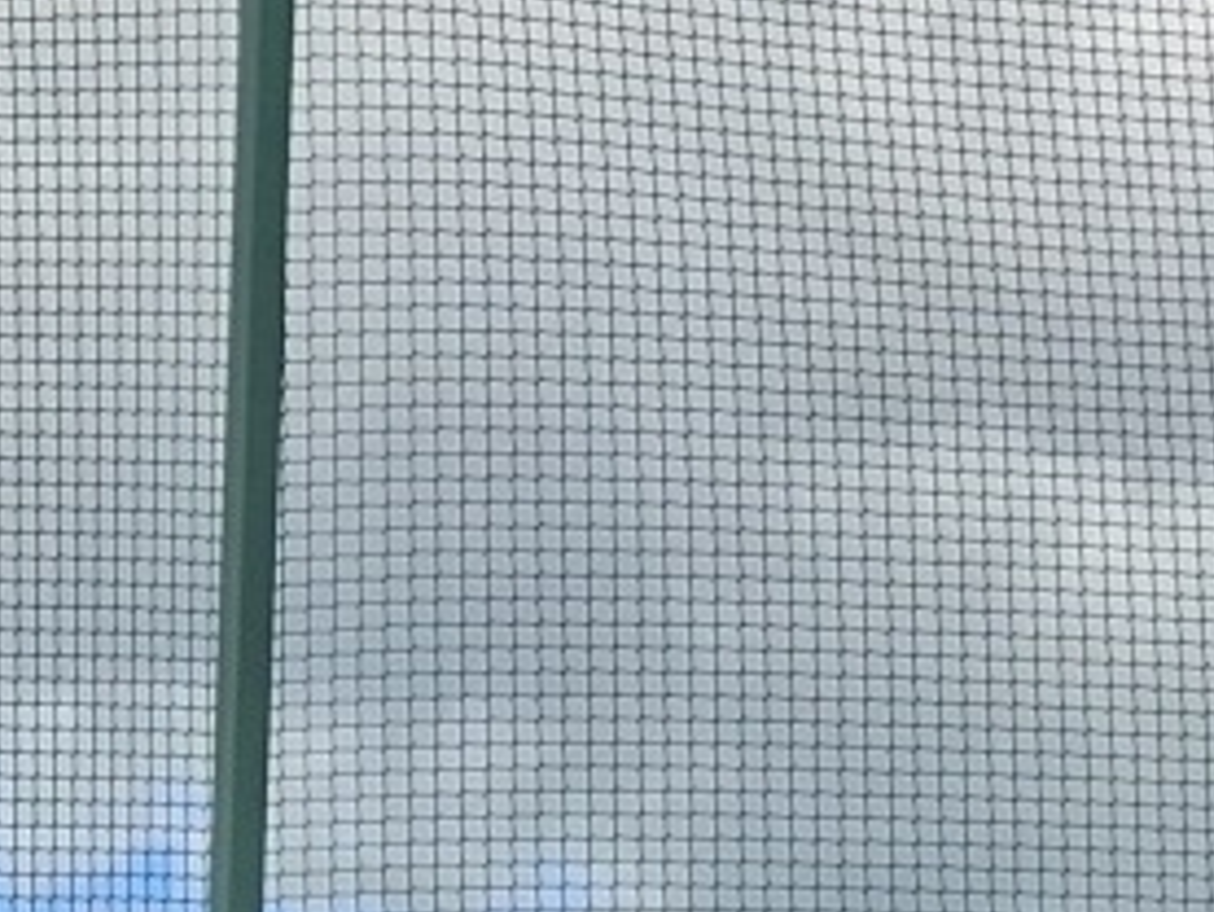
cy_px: 2293
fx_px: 4666
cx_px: -1863
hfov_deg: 11.6
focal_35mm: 133
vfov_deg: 9.7
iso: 50
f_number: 1.8
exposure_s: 1/1397
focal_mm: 5.54
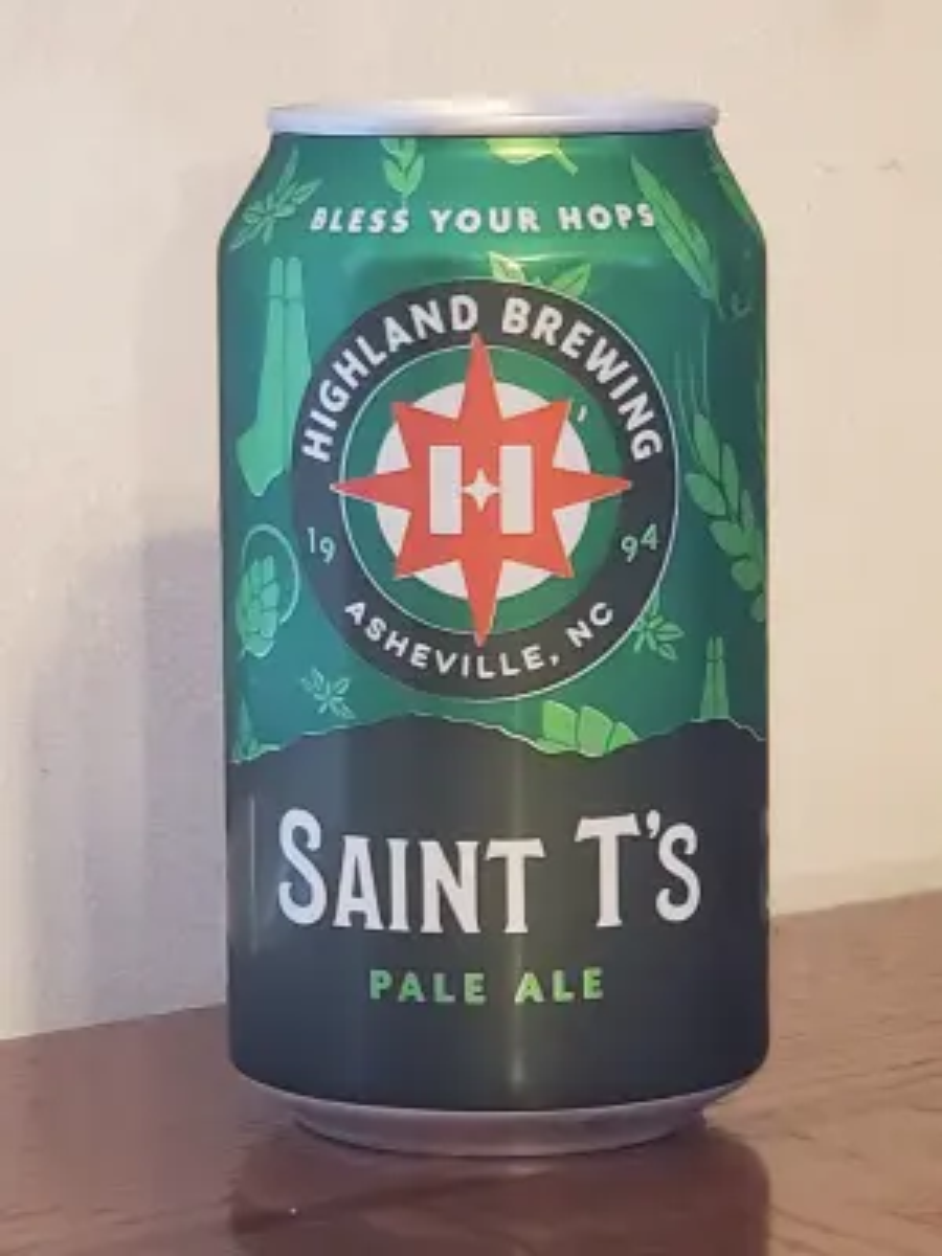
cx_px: 471
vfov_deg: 36.8
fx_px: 1887
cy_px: 628
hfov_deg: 28.0
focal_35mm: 52
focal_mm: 6
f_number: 2.4
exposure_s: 1/15
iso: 400
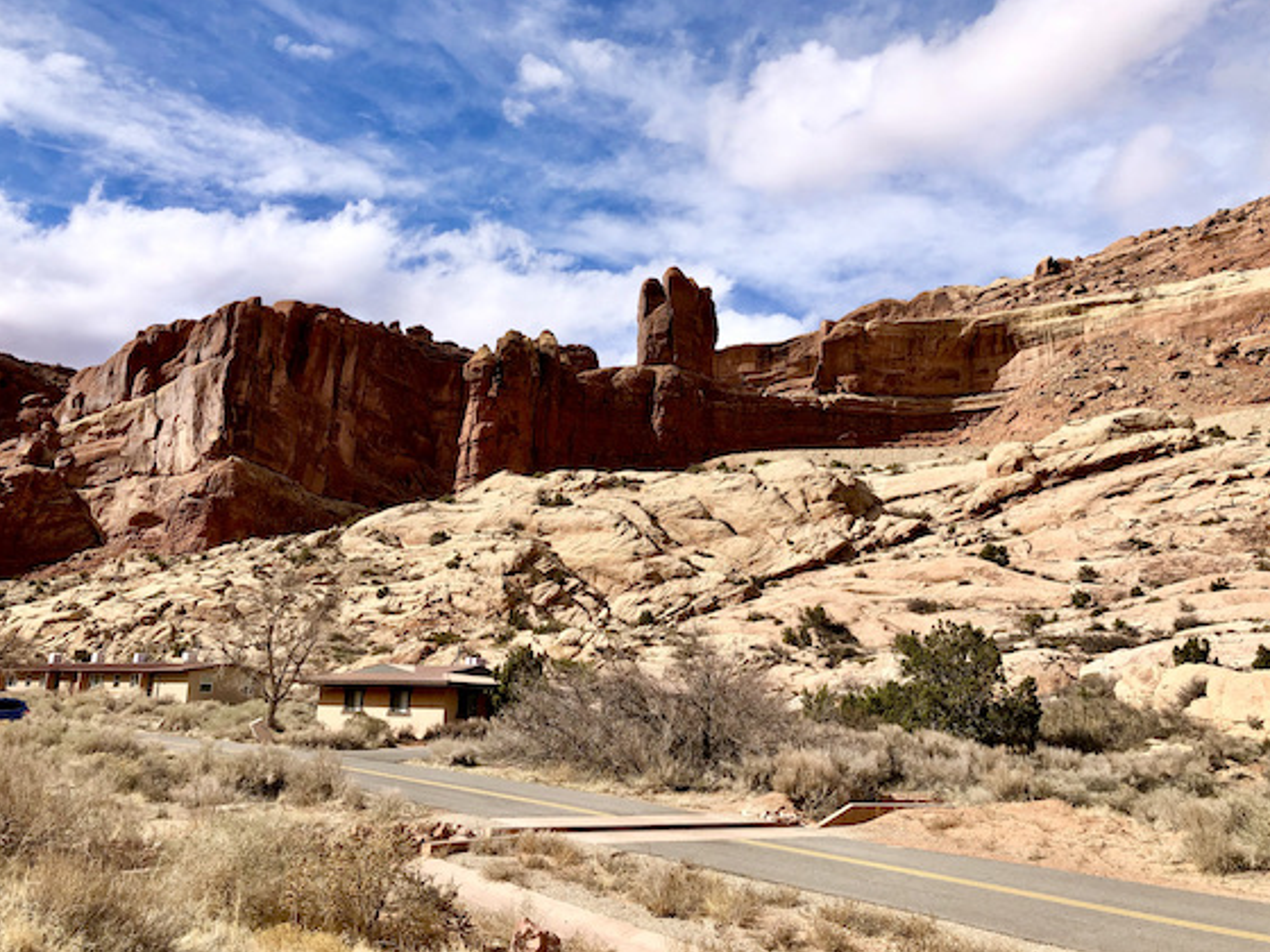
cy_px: 467
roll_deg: -2.9
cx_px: 624
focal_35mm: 30
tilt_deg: +11.9
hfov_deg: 60.0
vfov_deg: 46.8
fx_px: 1101
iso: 25
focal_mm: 4
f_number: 1.8
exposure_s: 1/3247
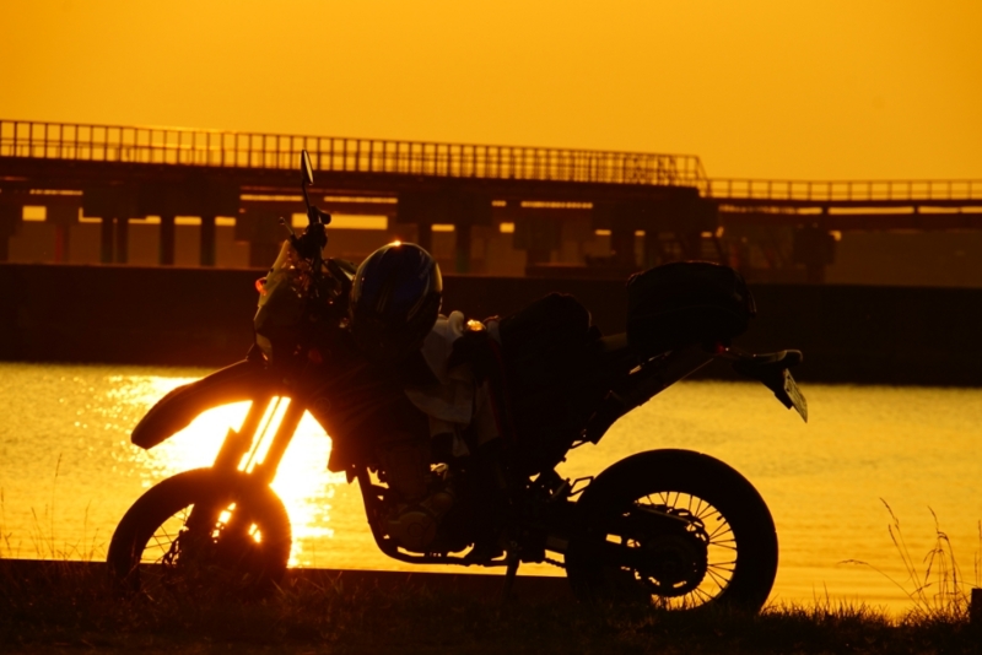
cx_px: 491
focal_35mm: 300
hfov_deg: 6.9
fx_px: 8186
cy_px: 328
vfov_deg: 4.6
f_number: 11
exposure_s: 1/400
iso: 100
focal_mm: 200
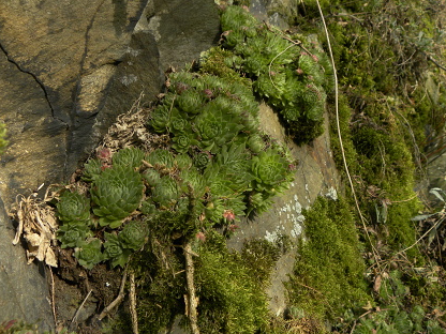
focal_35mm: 30
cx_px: 228
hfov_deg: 60.0
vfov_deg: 46.8
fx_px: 387
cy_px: 173
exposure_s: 1/200
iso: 64
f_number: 3.5
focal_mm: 4.6
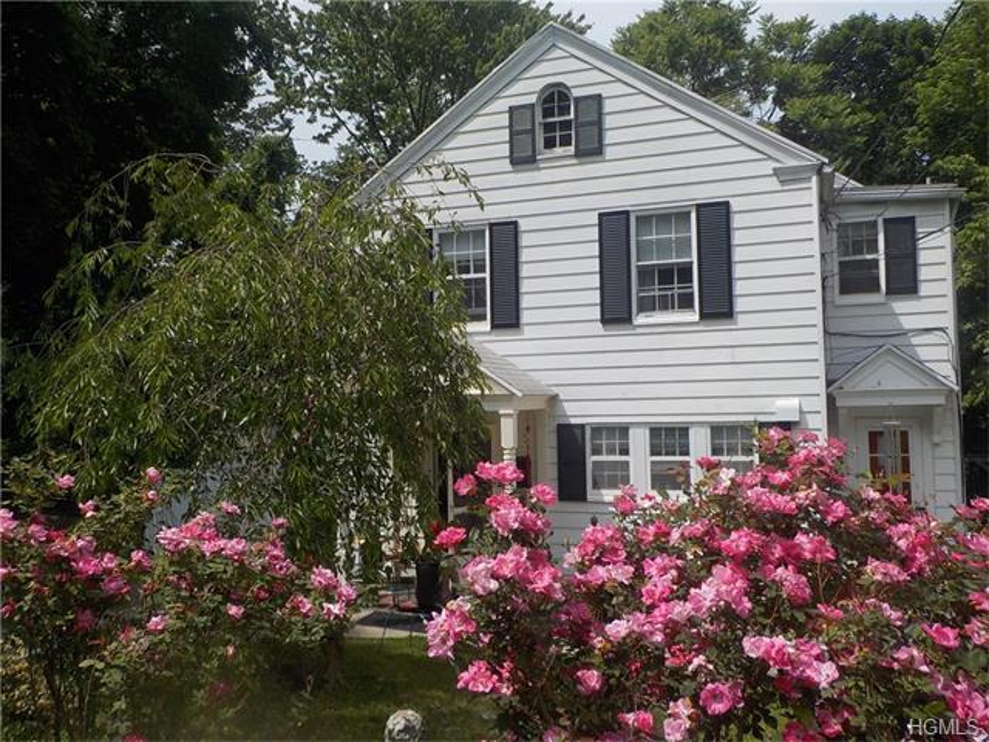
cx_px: 494
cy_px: 371
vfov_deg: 46.8
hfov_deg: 60.0
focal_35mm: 30
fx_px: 857
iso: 125
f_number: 3.3
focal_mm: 4.1
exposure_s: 1/2000
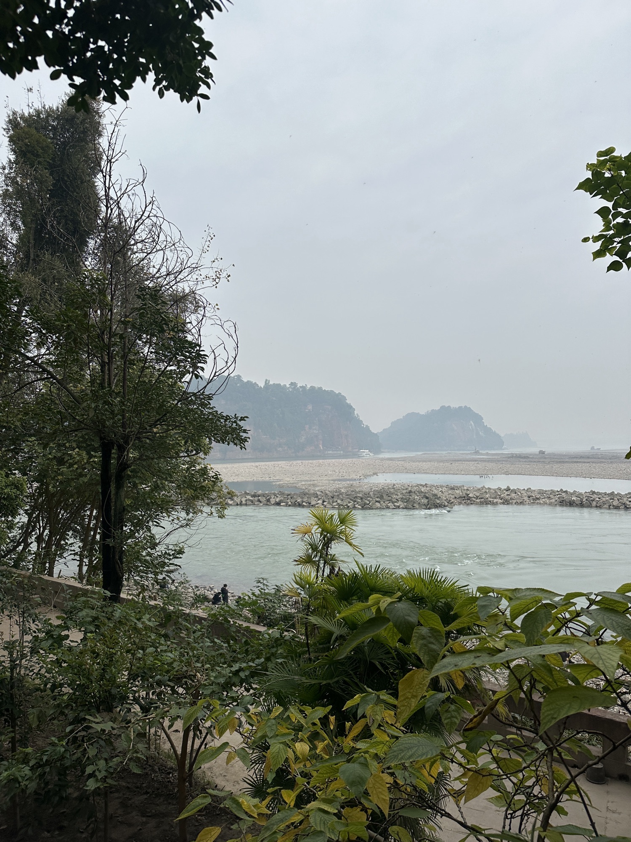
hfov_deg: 56.8
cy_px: 421
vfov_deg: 71.6
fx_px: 583
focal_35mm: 24
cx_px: 316
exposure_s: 1/1880
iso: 80
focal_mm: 6.86
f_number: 1.78
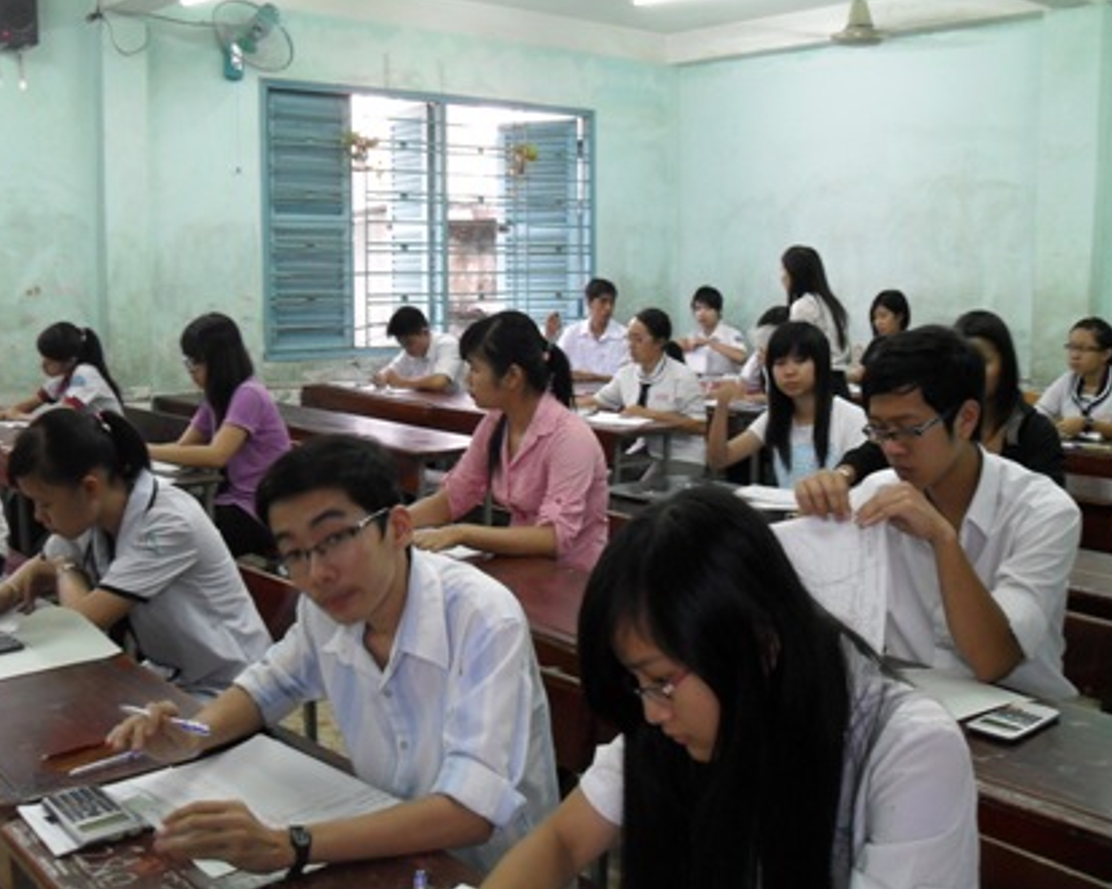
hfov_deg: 49.1
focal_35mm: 37
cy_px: 440
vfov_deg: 40.1
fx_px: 1217
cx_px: 526
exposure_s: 1/15
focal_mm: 6.2
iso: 200
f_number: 2.8
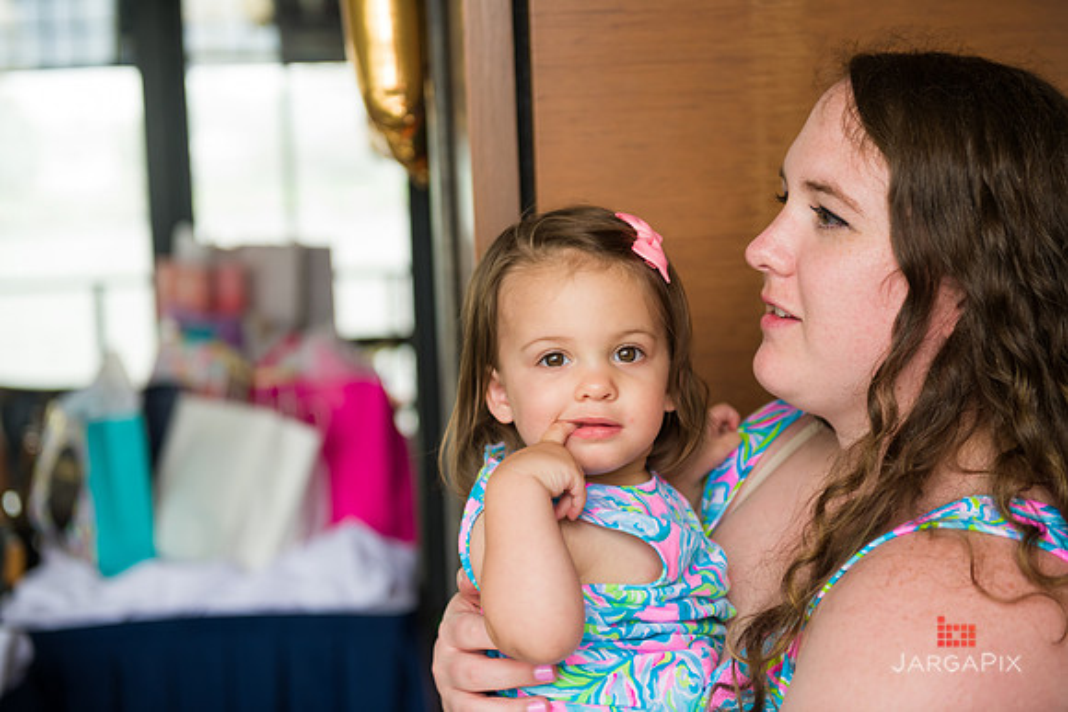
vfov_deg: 22.6
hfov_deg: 33.4
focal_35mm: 60
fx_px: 1780
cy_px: 356
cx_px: 534
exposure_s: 1/200
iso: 400
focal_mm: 60
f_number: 3.2
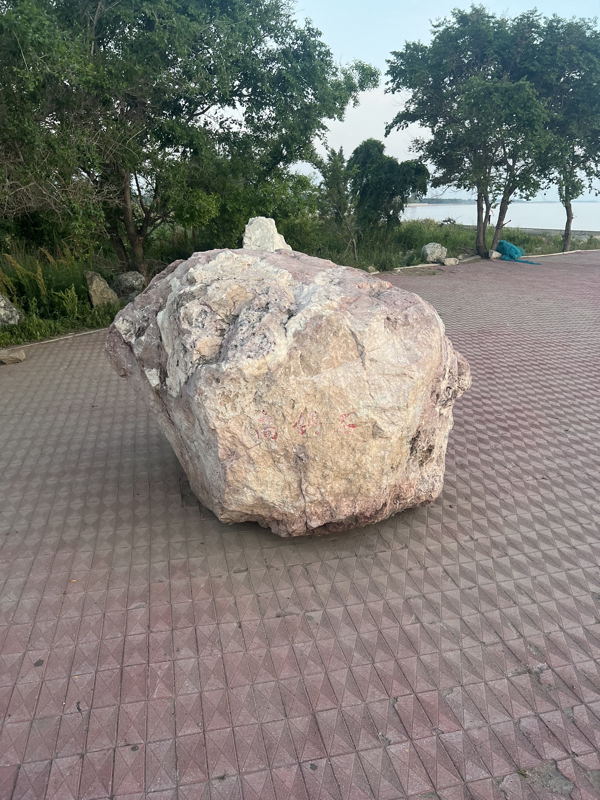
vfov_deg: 67.3
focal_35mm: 26
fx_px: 601
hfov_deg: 53.1
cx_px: 300
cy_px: 400
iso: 125
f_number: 1.5
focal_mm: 5.7
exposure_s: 1/121
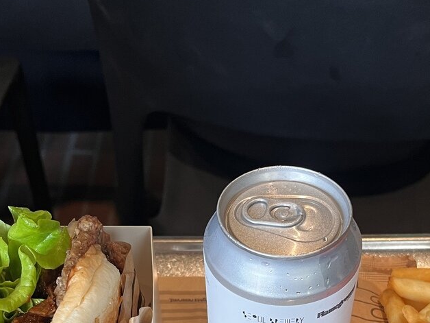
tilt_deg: -50.7
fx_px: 720
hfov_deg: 33.2
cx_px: 246
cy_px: 333
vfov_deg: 24.0
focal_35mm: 58
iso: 100
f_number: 1.6
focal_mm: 5.1
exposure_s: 1/60
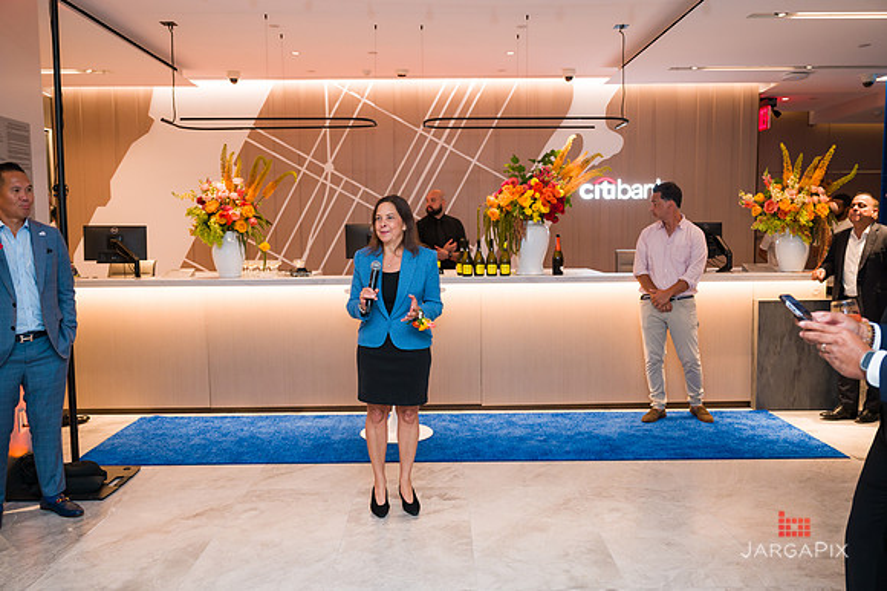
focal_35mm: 31
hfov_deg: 60.7
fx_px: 757
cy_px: 296
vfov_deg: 42.6
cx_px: 444
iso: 800
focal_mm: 30.5
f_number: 3.2
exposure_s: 1/160
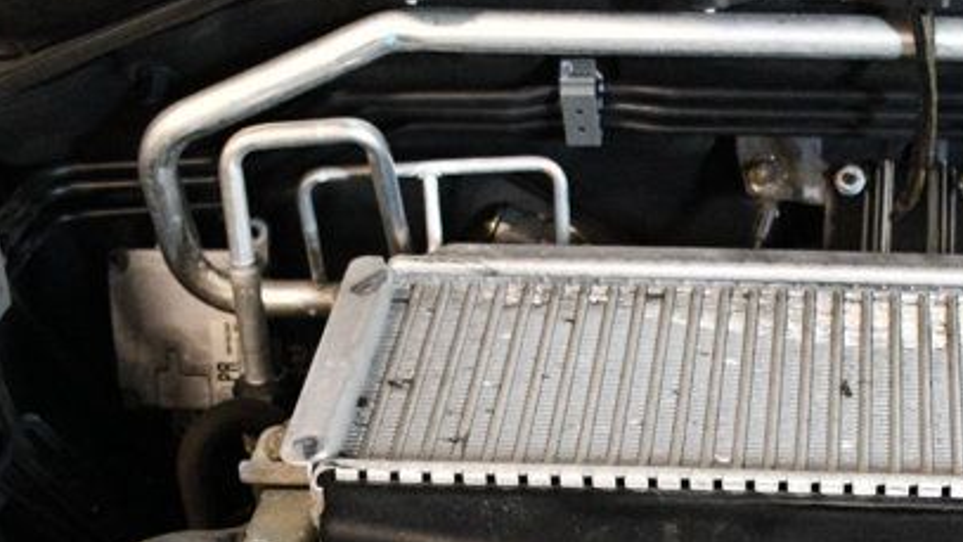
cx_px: 809
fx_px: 2017
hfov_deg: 26.2
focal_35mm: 79
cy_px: 677
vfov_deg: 14.7
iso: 3200
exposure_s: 1/80
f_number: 3.5
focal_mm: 20
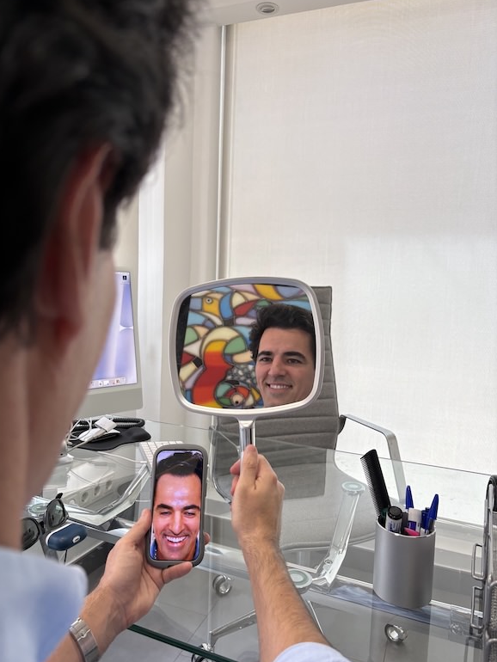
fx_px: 517
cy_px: 326
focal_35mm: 27
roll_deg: -2.2
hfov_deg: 51.4
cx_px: 240
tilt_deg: -4.7
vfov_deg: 65.3
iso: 40
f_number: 1.6
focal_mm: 5.96
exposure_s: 1/100
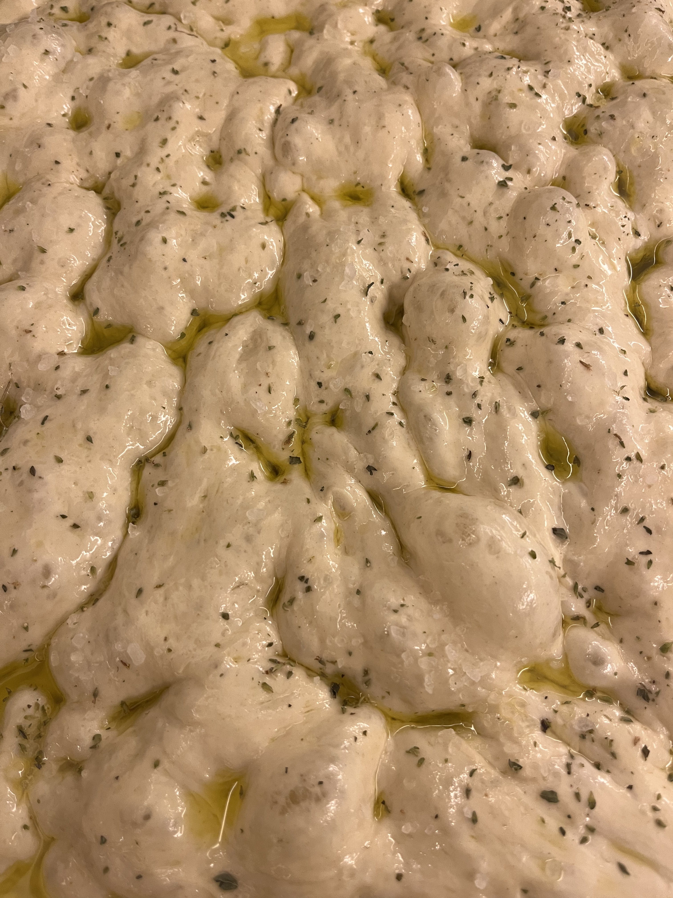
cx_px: 336
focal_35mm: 26
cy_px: 449
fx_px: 674
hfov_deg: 53.1
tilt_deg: -68.6
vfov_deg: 67.3
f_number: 1.6
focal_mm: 5.1
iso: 100
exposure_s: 1/50
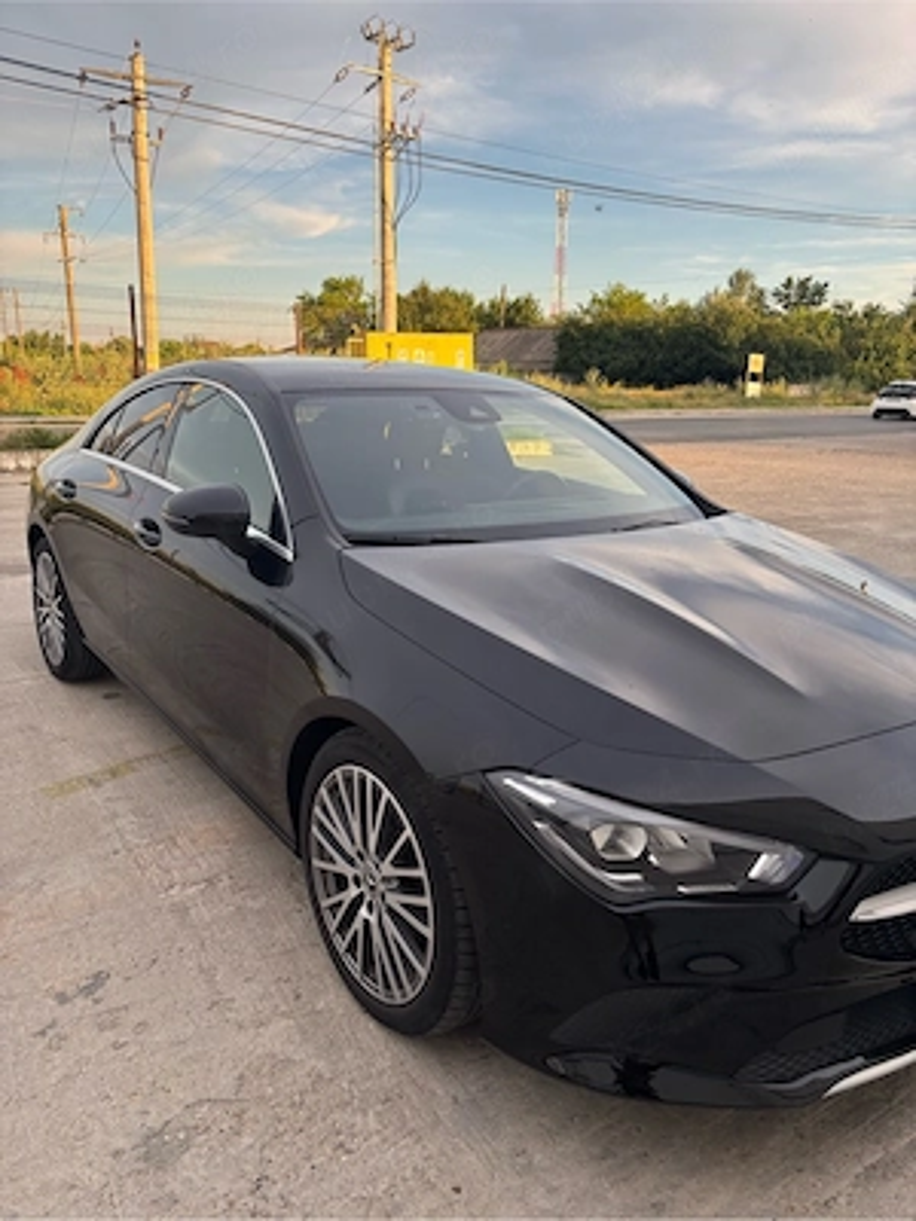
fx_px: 917
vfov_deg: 67.3
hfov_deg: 53.1
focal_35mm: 26
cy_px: 610
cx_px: 458
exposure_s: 1/475
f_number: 1.6
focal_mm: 5.96
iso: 50
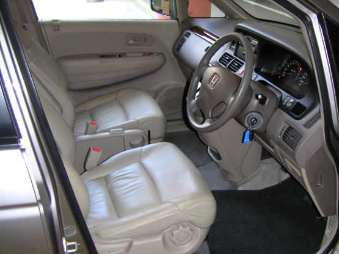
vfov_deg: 32.2
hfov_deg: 42.0
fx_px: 441
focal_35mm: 45
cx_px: 191
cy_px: 135
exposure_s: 1/45
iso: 200
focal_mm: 5.1
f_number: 2.8
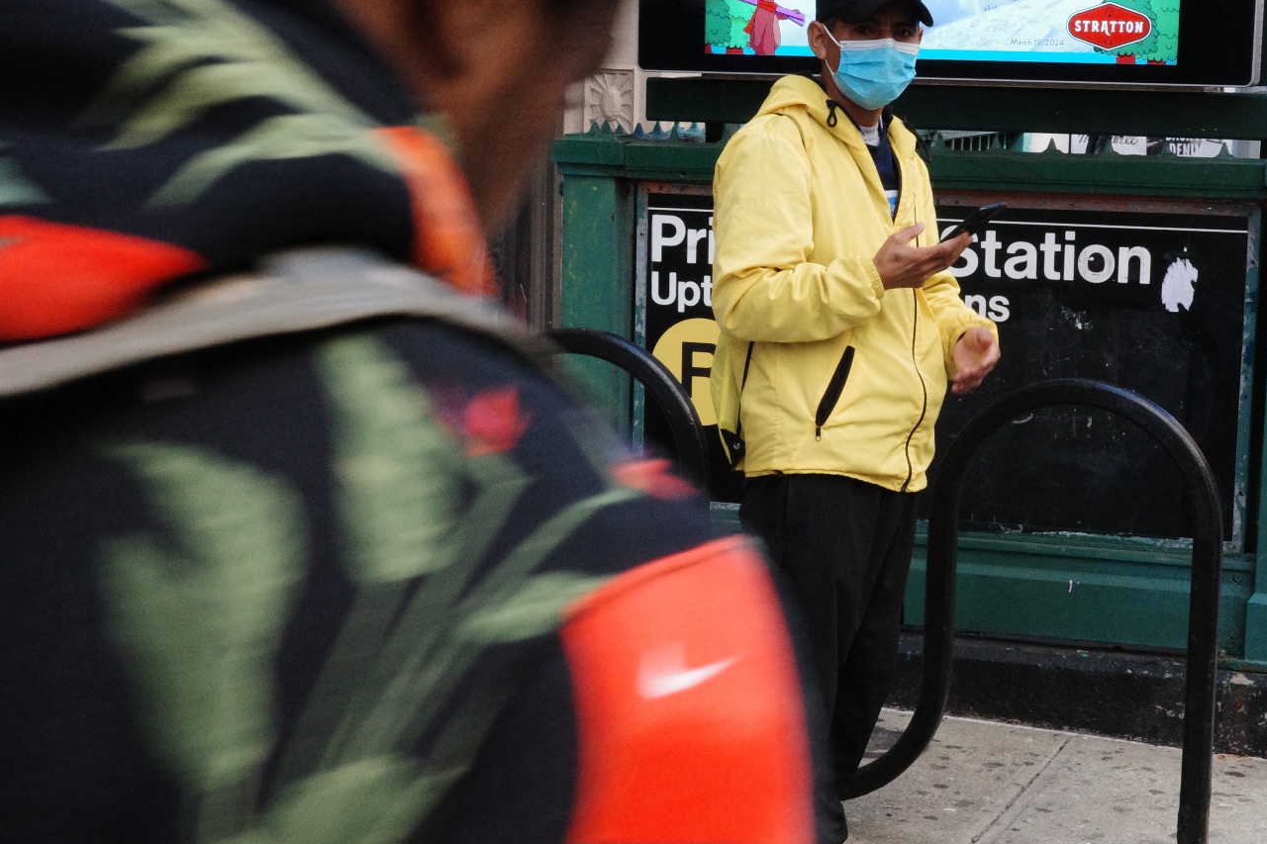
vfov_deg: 18.2
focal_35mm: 75
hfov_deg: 26.9
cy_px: 424
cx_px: 767
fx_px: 2639
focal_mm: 26
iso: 2000
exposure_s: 1/125
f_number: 14
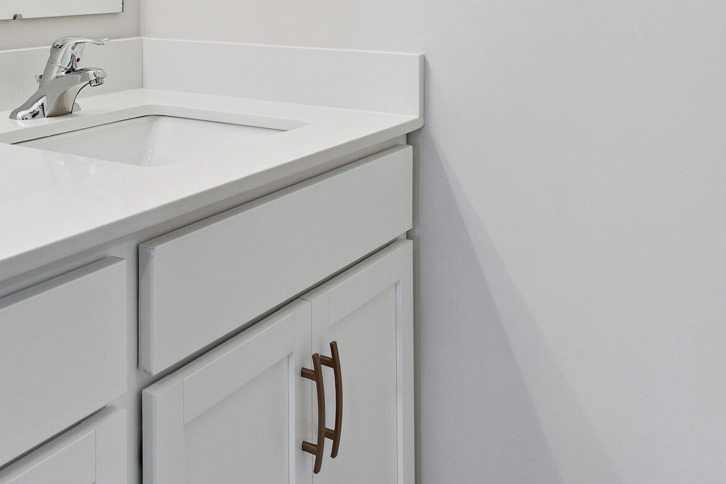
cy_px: -36
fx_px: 887
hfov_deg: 41.3
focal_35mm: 44
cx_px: 85
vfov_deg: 28.1
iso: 250
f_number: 8
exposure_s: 1/13
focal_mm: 17
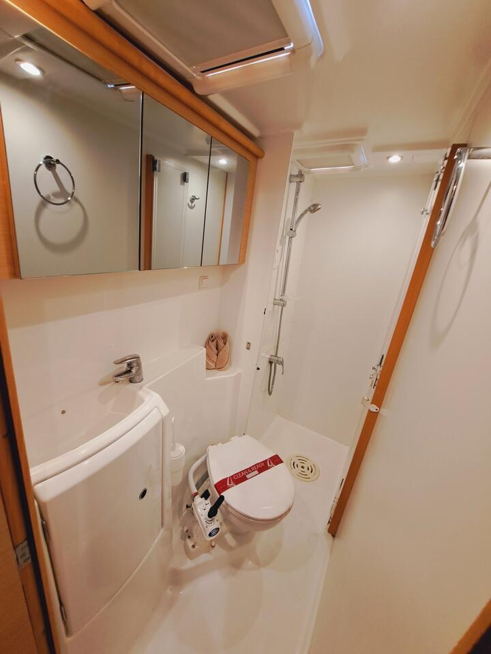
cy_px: 327
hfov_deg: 89.9
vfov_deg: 106.2
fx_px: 246
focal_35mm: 13
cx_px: 246
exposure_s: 1/33
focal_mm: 1.74
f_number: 2.2
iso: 200
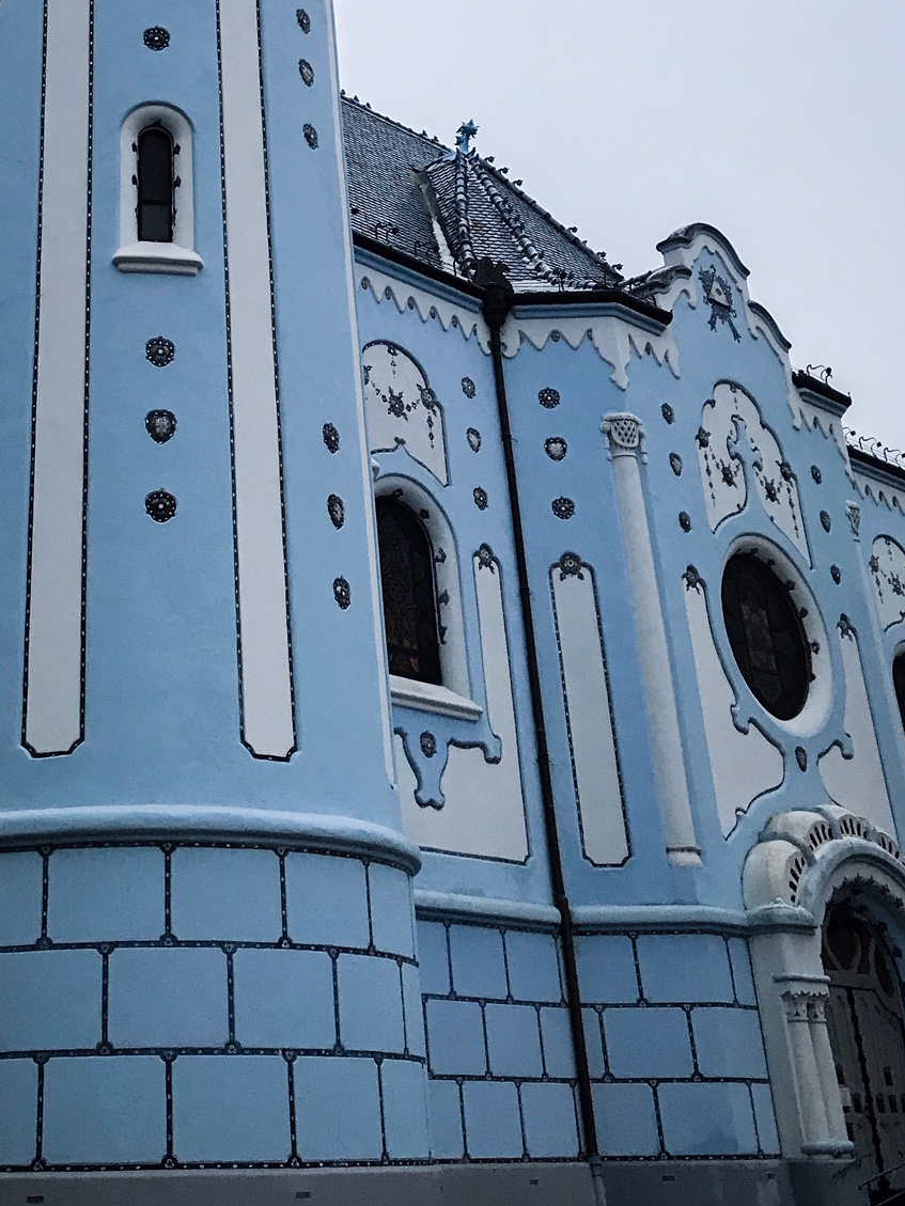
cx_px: 150
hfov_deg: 28.3
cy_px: 159
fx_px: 1743
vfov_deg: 36.2
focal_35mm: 50
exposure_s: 1/33
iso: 25
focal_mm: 3.99
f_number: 1.8
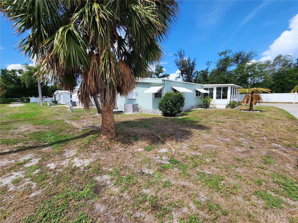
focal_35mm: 13
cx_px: 149
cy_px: 112
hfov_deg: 106.2
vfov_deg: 89.9
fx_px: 112
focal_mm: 2.2
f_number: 2.2
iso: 50
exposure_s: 1/1628
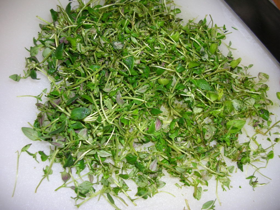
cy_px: 105
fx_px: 283
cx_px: 140
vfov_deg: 40.6
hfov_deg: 52.7
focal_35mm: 35
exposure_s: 1/60.1
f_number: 2.8
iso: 50
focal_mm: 5.8
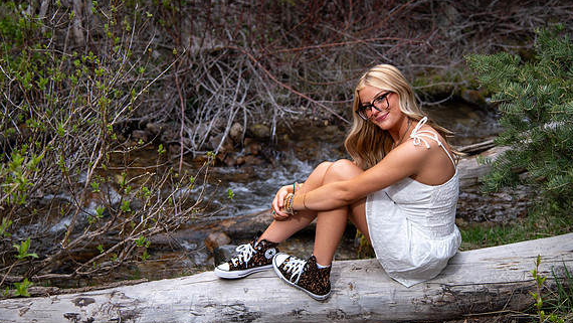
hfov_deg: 37.2
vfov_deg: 21.5
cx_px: 303
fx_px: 851
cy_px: 158
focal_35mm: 56
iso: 640
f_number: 4
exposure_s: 1/125
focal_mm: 50
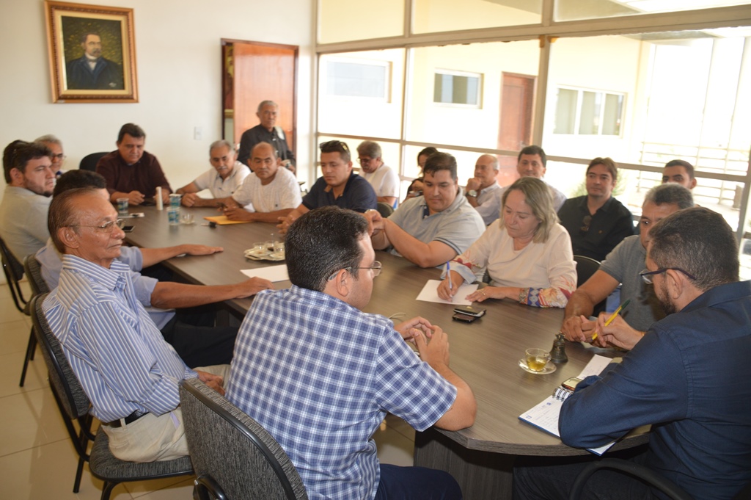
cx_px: 376
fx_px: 563
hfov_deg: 67.4
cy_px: 250
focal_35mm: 27
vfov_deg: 47.9
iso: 400
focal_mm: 18
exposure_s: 1/60
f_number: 4
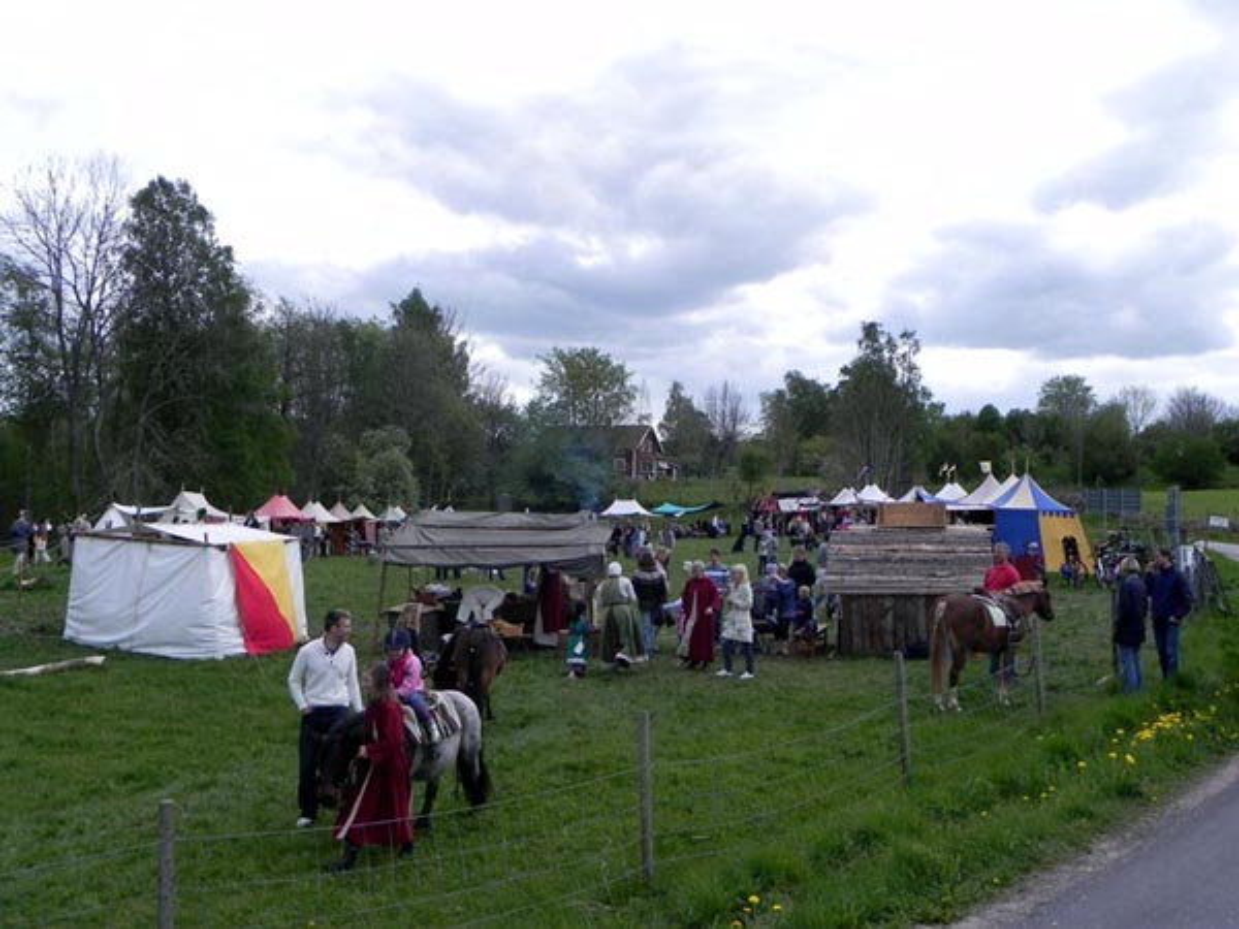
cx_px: 620
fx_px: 1324
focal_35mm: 37
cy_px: 464
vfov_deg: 38.7
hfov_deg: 50.1
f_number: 6.3
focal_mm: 6.6
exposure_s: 1/390
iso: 160
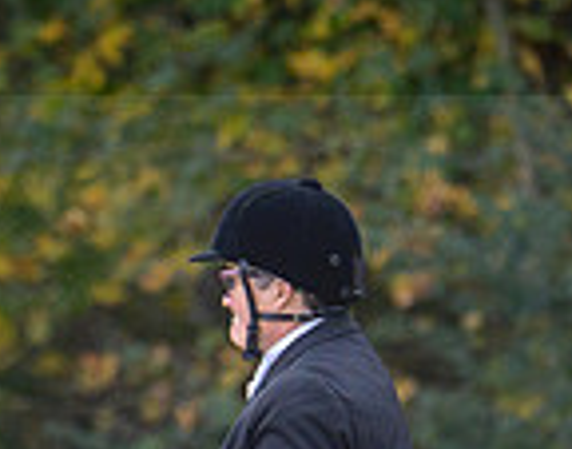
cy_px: 460
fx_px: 46042
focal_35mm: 2740
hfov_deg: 0.7
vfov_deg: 0.6
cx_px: 236
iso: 1000
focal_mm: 400
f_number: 4.5
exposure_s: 1/1600
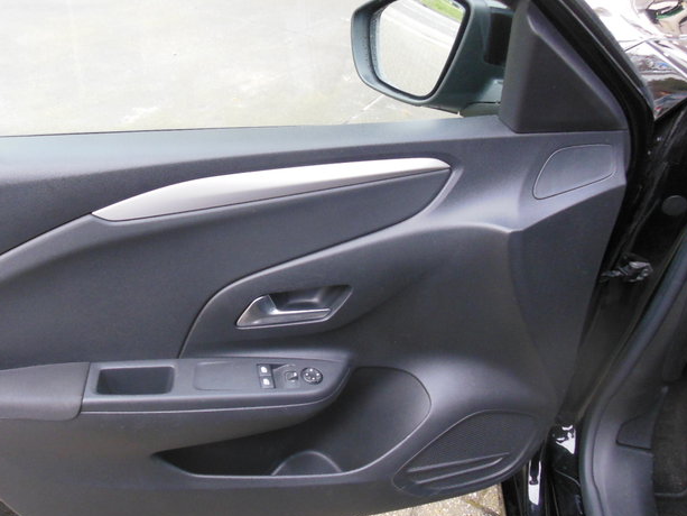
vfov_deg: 45.4
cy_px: 284
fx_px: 615
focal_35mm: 31
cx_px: 264
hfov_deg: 57.7
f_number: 3.2
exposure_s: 1/40
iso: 400
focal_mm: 4.5
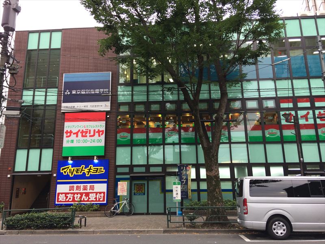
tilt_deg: +7.9
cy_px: 122
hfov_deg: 61.7
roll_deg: -0.6
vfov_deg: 48.2
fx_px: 272
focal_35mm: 29
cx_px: 162
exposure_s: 1/120
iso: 50
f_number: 2.2
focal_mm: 4.15
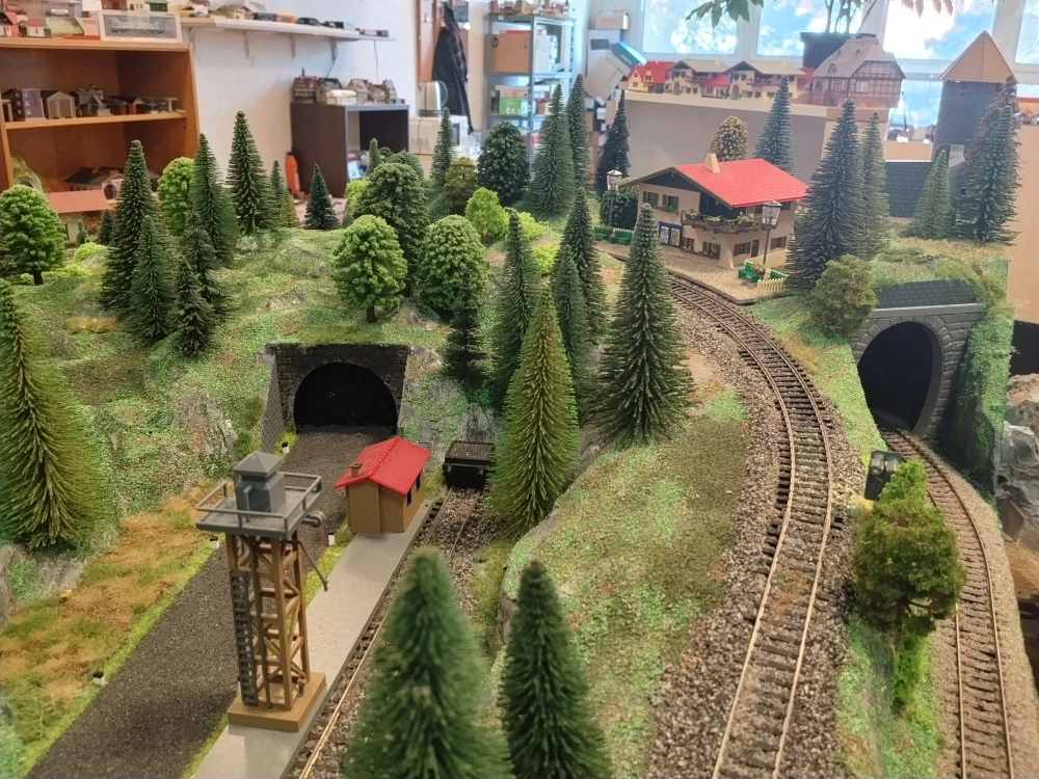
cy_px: 390
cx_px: 520
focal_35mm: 29
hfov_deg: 61.7
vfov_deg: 48.2
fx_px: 870
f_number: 1.8
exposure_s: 1/25
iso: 200
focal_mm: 4.22
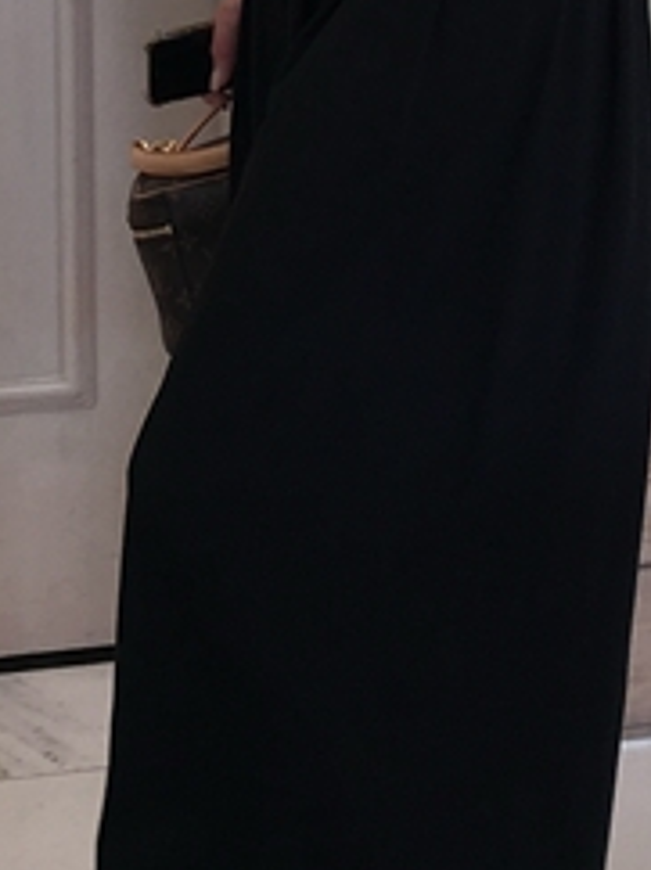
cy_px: -595
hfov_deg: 11.6
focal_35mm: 128
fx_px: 3215
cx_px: 385
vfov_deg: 14.0
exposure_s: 1/60
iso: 25
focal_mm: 4.15
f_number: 2.2
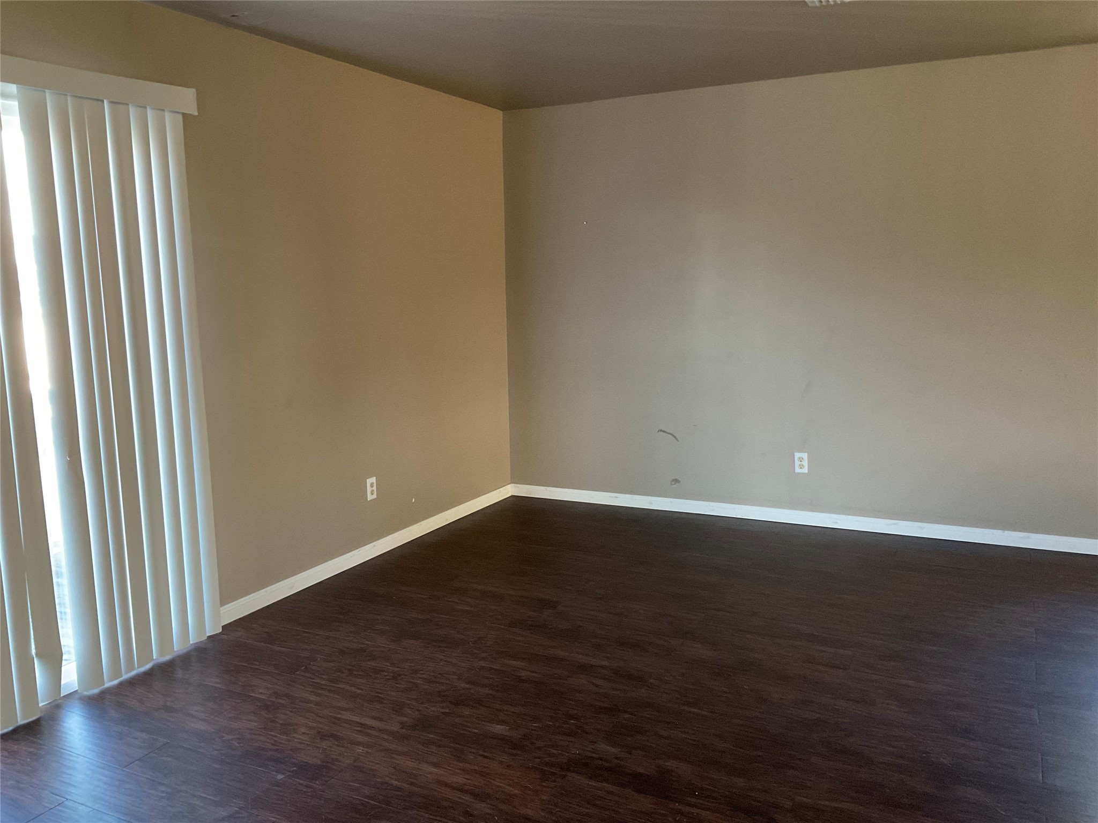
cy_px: 412
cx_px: 549
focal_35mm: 29
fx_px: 920
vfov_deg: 48.2
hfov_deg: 61.7
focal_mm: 3
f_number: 1.8
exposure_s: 1/57
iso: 320
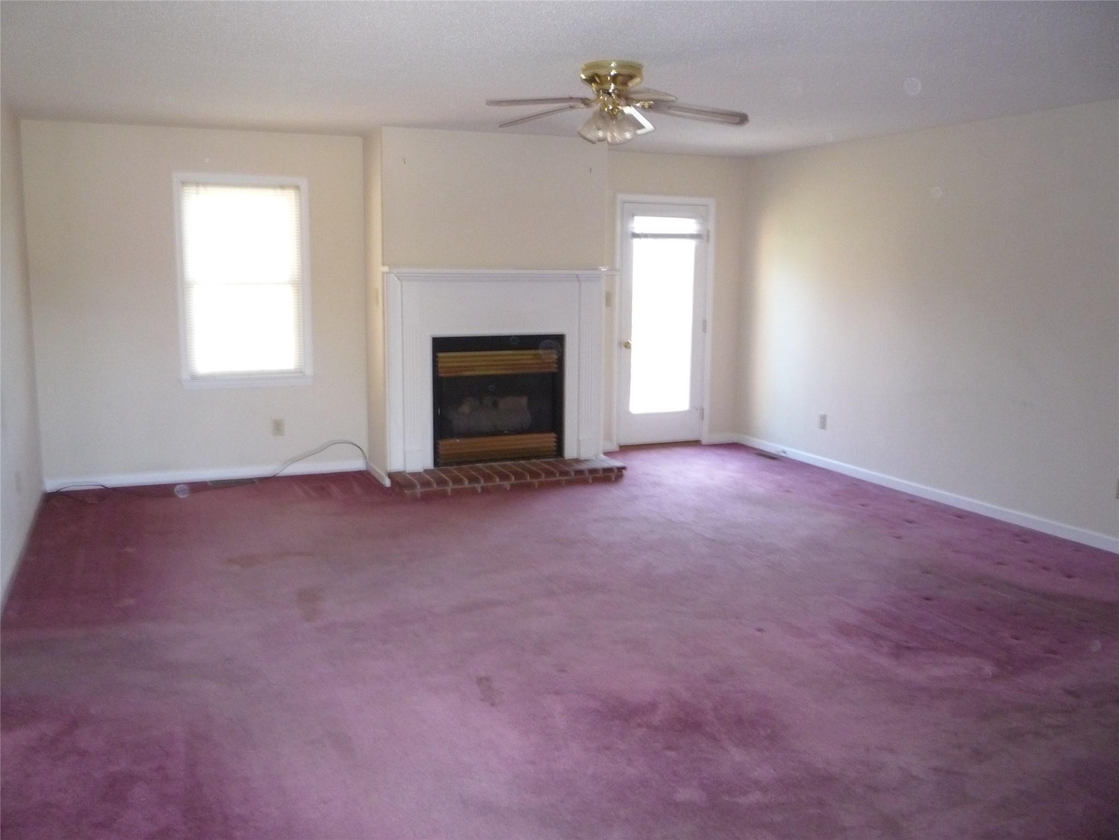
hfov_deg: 60.0
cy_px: 420
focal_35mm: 30
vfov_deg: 46.8
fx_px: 970
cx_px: 560
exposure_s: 1/30
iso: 400
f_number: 3.3
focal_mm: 5.2
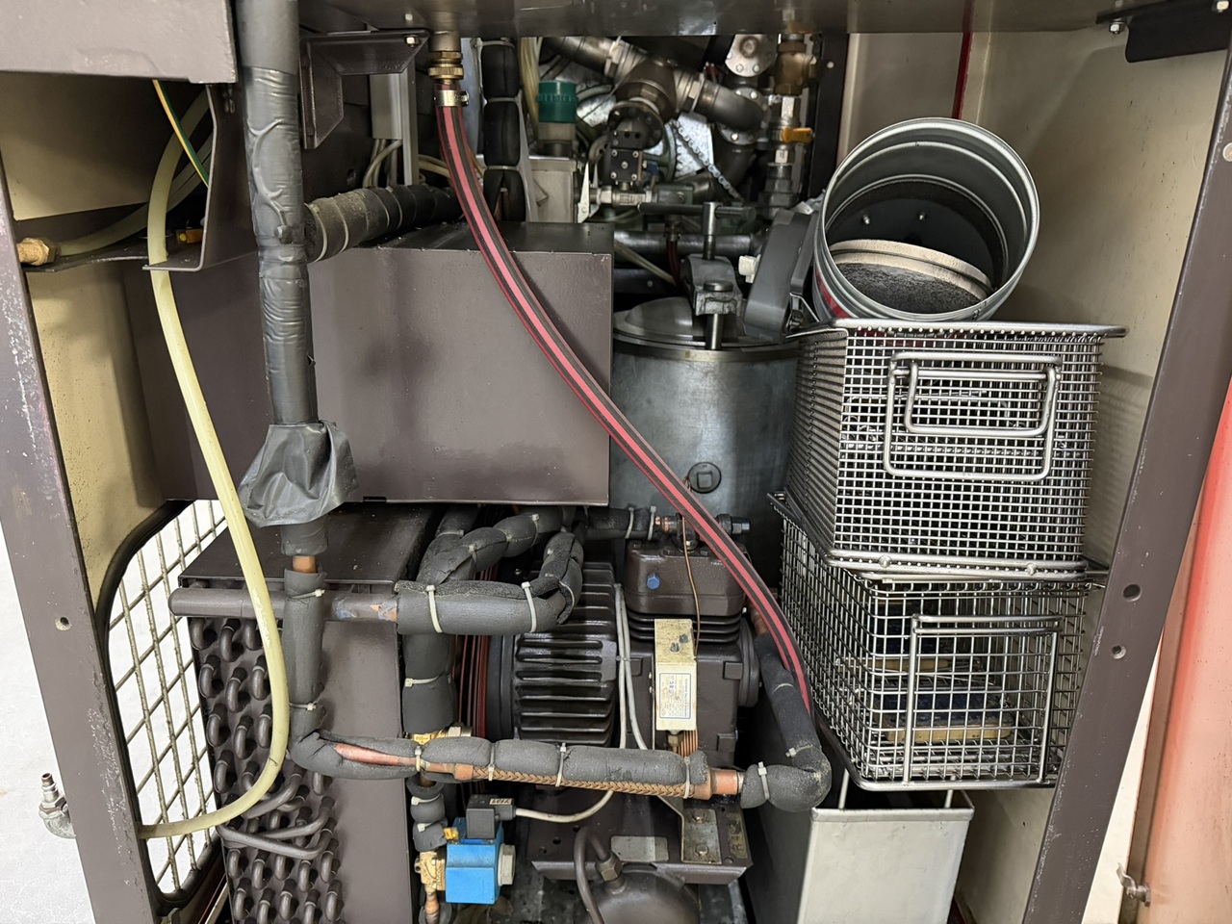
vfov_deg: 56.8
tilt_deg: -20.4
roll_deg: -1.4
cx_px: 616
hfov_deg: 71.6
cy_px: 462
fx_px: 854
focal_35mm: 24
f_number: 1.78
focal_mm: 6.76
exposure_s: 1/44
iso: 800
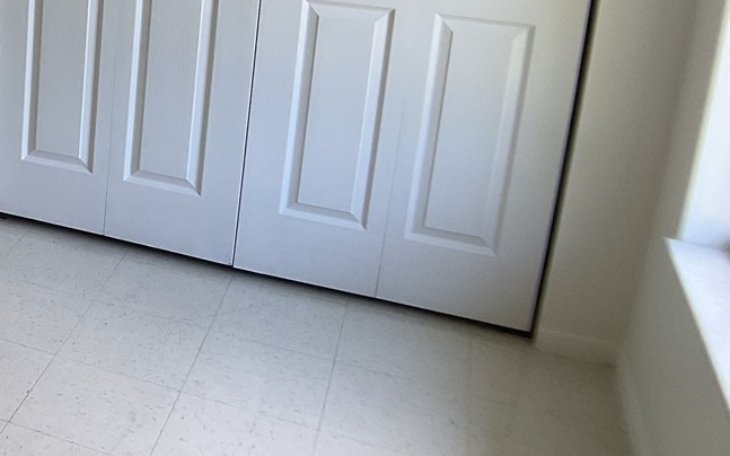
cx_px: -161
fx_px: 1512
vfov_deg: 16.7
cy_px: -16
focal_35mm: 76
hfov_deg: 24.4
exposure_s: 1/120
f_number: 1.8
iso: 40
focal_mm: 3
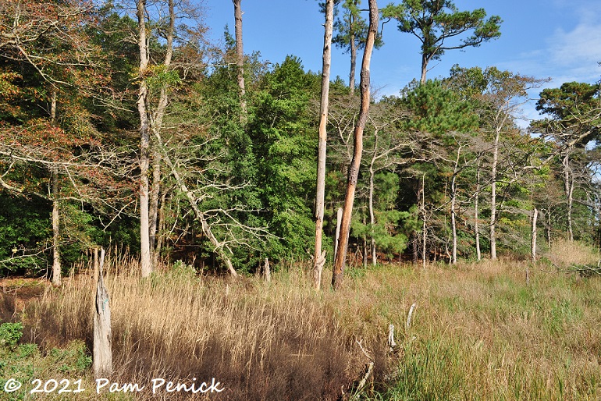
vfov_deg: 40.0
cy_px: 200
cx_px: 300
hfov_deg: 57.2
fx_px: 551
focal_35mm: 33
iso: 220
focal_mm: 22
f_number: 10
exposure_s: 1/250
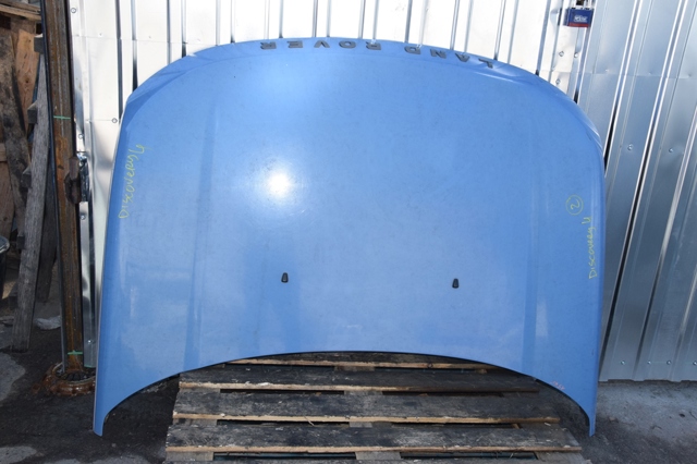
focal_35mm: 38
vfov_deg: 35.5
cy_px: 232
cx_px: 348
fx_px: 726
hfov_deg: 51.3
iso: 800
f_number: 14
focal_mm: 25
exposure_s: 1/200
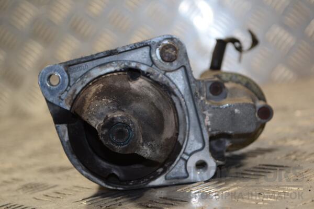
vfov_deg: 18.2
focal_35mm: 75
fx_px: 654
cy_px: 104
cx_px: 157
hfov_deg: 27.0
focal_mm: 50
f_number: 5.6
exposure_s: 1/60
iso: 400
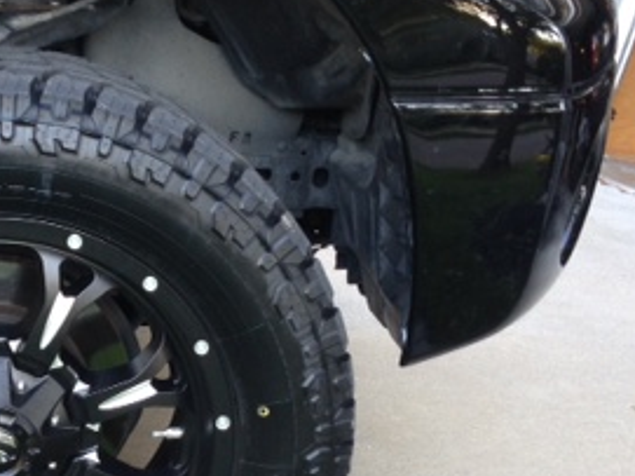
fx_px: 1430
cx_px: 37
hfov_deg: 24.2
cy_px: 342
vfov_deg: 18.8
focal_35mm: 78
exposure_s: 1/24
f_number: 2.4
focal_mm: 4.12
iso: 50
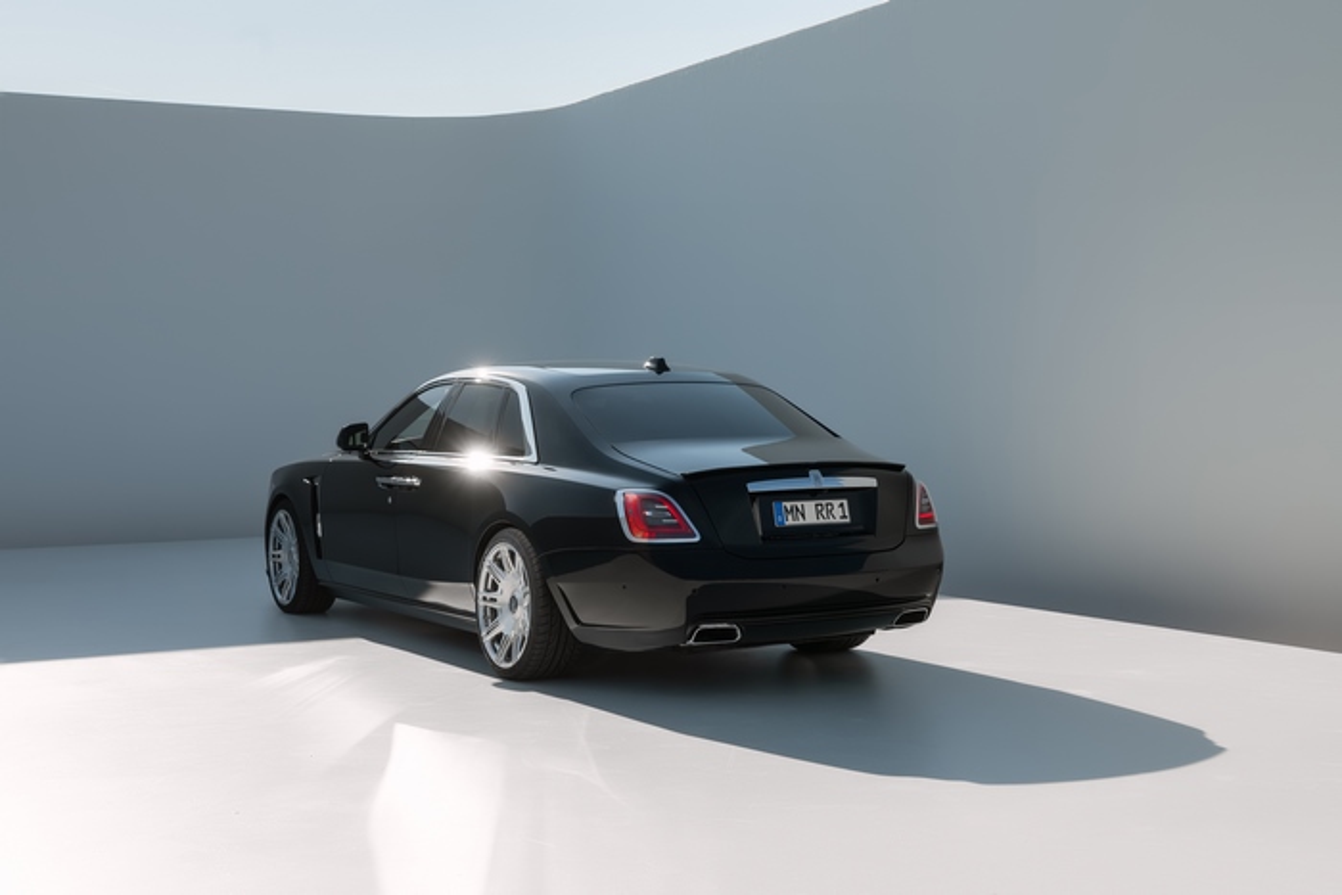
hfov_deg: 39.6
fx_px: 1864
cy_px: 448
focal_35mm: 50
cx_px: 671
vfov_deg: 27.0
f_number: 7.1
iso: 125
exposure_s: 1/160
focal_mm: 50
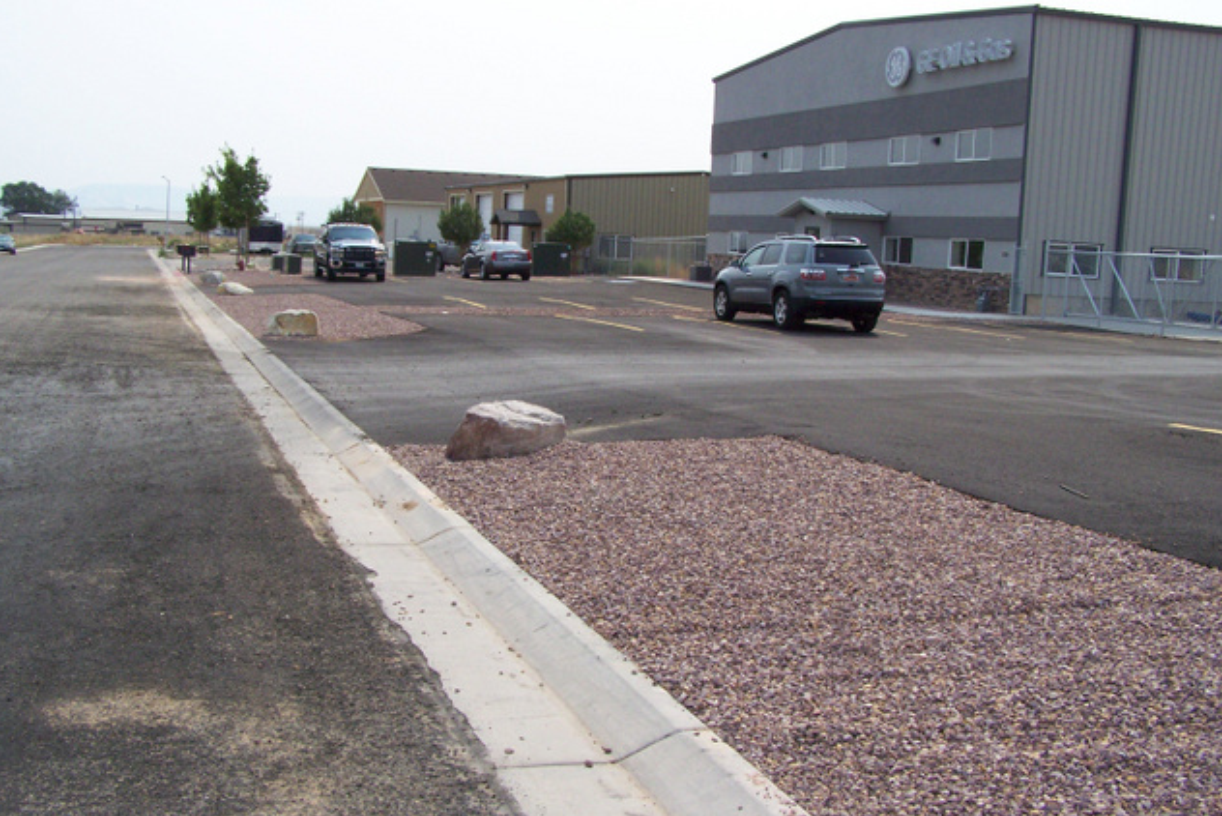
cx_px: 609
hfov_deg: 48.4
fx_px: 1358
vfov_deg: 33.4
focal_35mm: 40
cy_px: 433
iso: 160
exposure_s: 1/1250
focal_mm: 6.3
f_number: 4
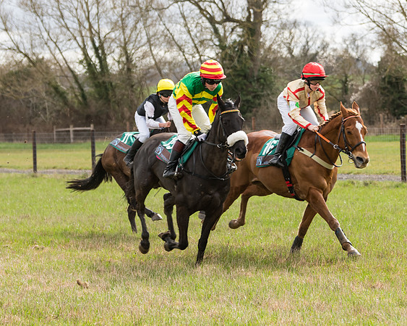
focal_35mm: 188
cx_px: 235
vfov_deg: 8.2
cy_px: 193
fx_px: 2258
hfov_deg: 10.3
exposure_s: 1/800
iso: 250
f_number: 4
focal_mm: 92
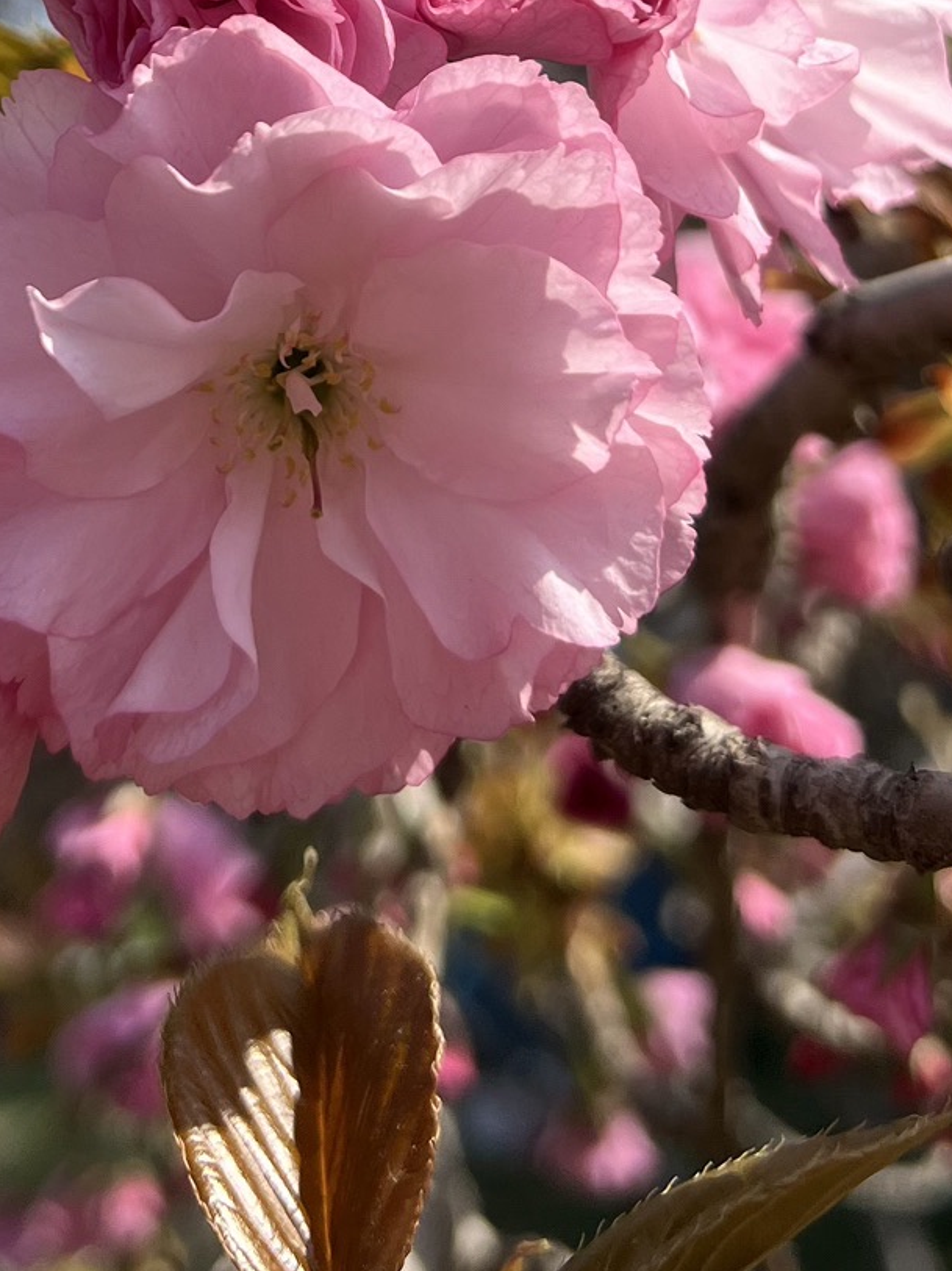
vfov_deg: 27.9
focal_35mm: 64
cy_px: -89
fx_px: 2349
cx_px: 369
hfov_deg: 22.9
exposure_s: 1/3356
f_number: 1.5
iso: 50
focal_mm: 5.7
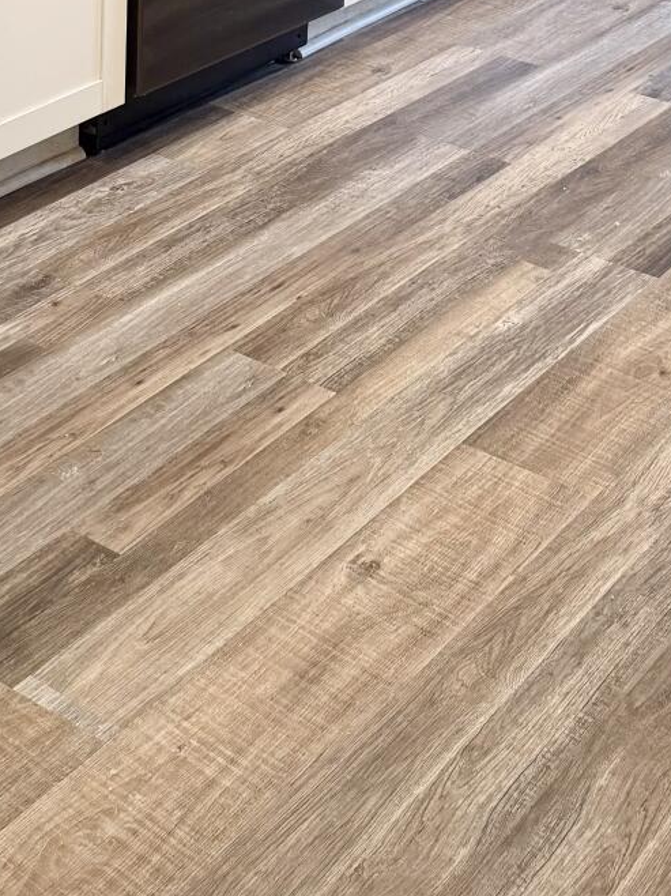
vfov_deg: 23.9
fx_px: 1888
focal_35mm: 73
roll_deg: -1.4
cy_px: -223
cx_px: 230
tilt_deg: -11.4
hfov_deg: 20.1
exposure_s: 1/60
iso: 125
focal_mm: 6.76
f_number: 1.78
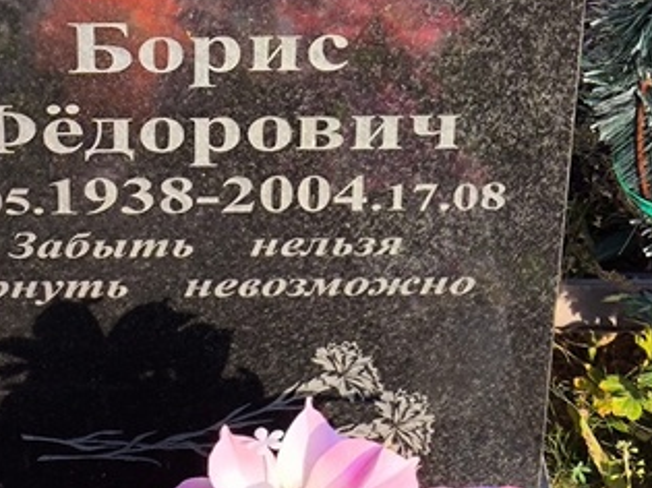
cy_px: 64
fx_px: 2391
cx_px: 136
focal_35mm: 127
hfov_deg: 15.4
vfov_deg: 11.6
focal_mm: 4.71
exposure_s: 1/515
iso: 50
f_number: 1.7
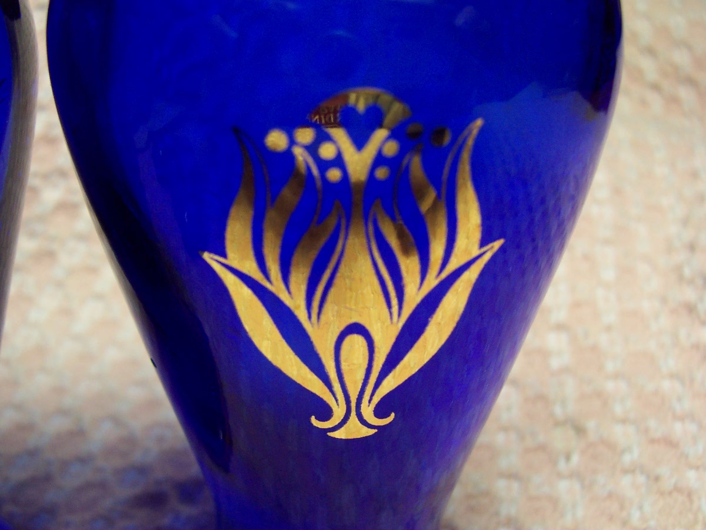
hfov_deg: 50.1
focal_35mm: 37
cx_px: 353
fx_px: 755
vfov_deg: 38.7
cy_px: 265
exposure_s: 1/30
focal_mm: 5.6
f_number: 2.8
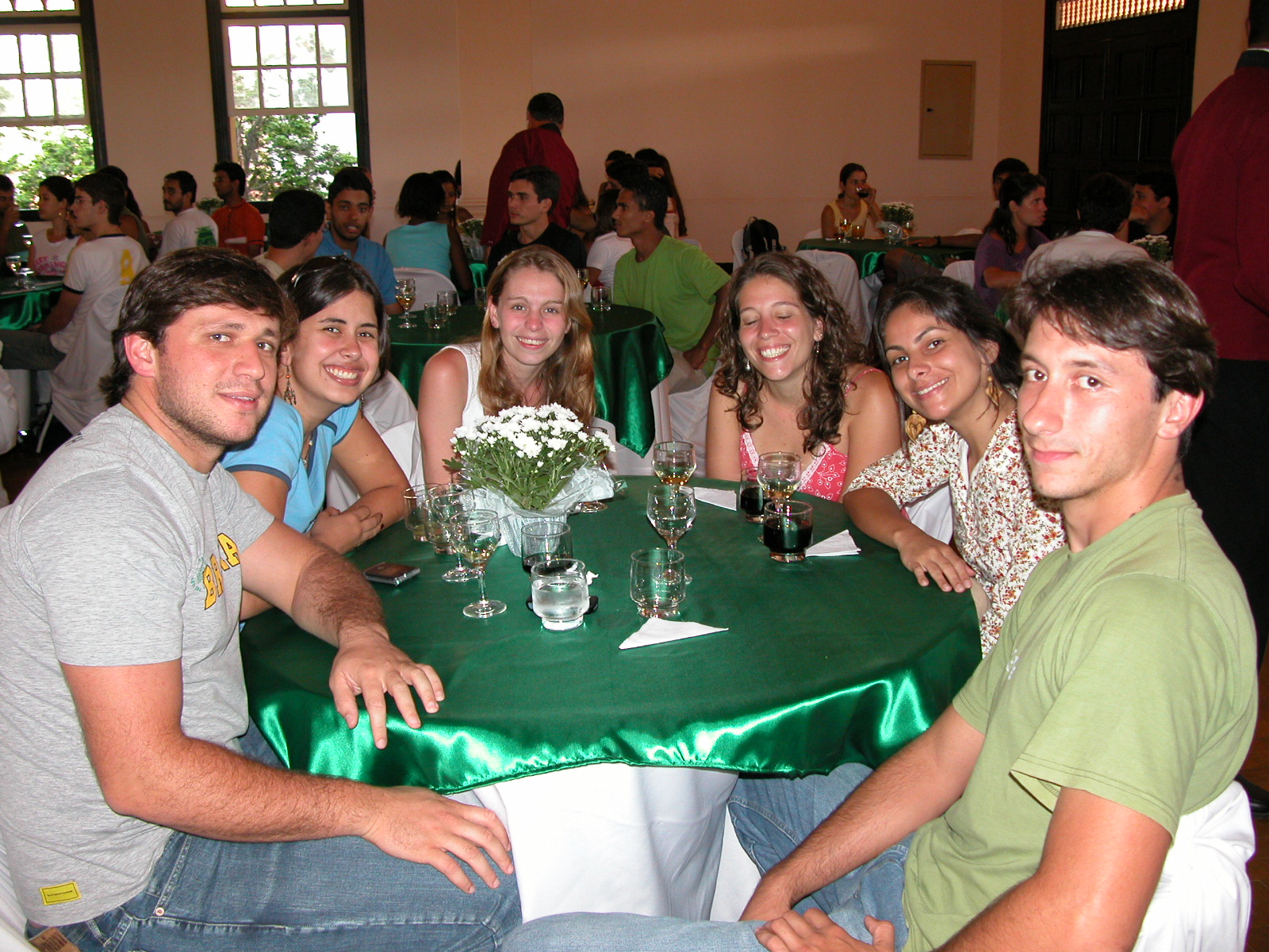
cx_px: 634
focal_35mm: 35
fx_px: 1283
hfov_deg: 52.6
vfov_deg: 40.7
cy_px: 476
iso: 200
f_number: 2.8
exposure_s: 1/60
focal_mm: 8.9
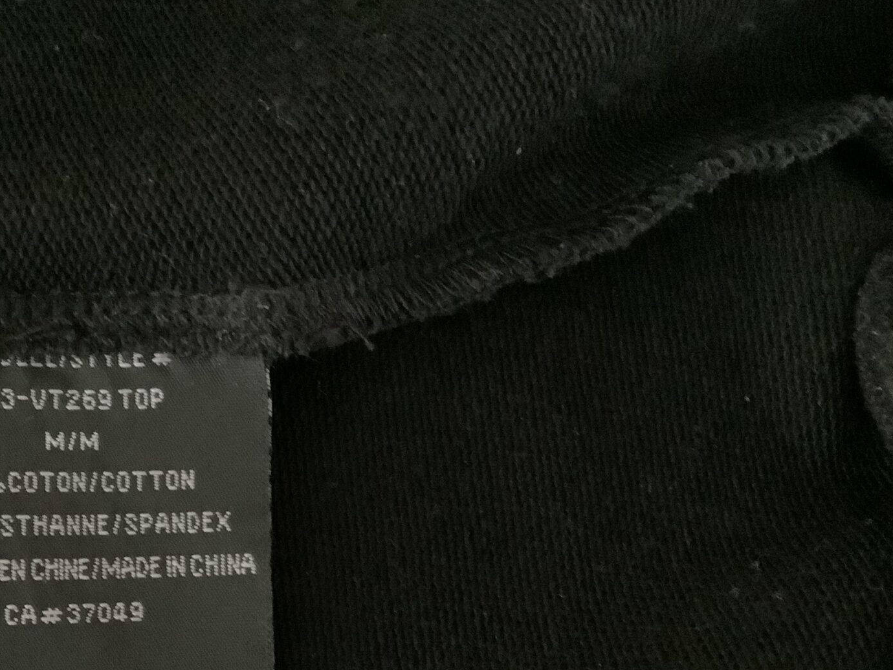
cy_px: 491
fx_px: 1187
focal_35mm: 46
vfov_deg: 31.0
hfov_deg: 40.4
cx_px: 258
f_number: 2.4
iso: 800
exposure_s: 1/15
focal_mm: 3.3
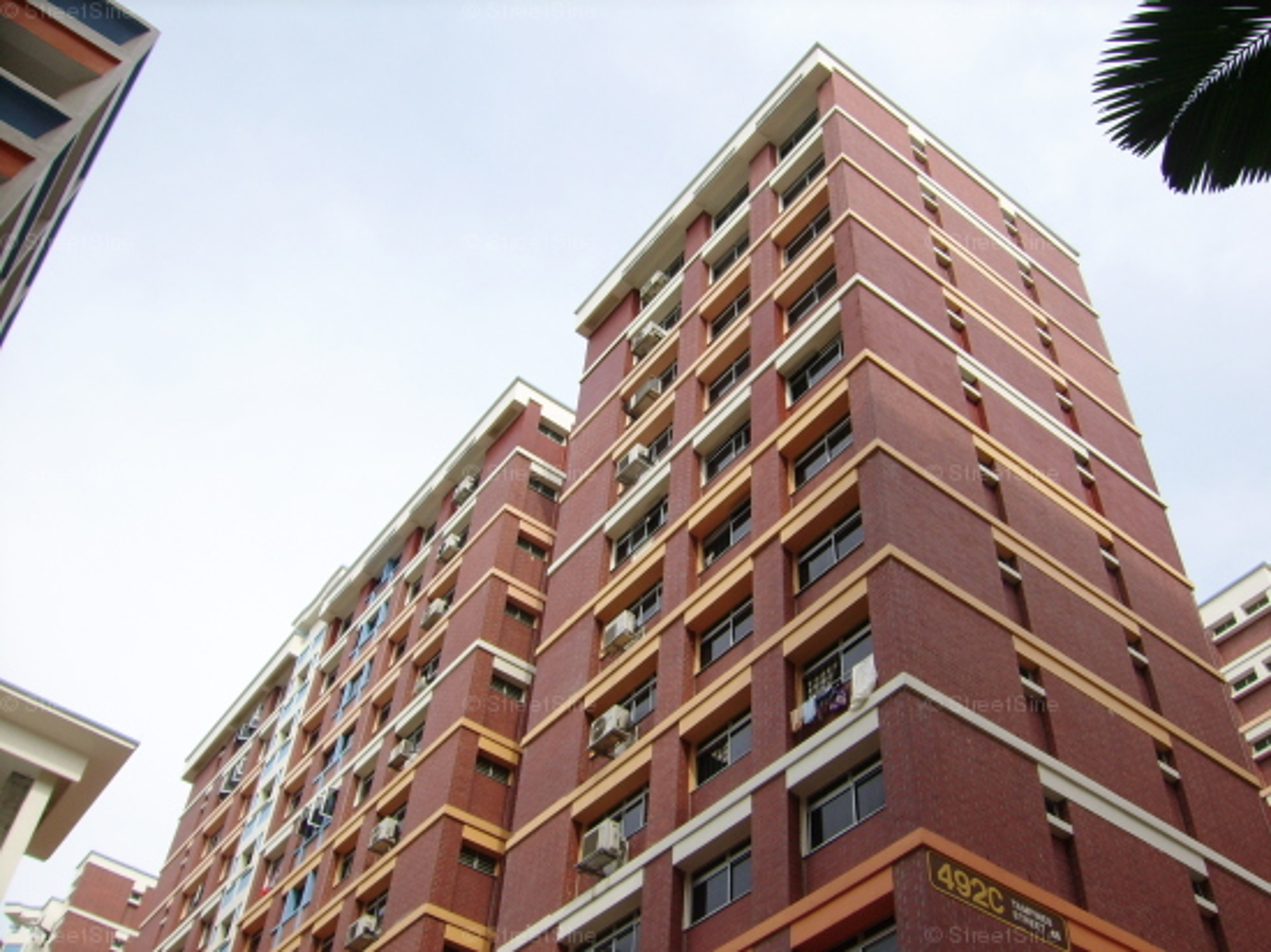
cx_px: 636
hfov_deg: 52.6
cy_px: 476
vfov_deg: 40.7
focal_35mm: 35
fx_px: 1285
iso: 50
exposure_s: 1/297
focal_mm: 5.95
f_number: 5.8
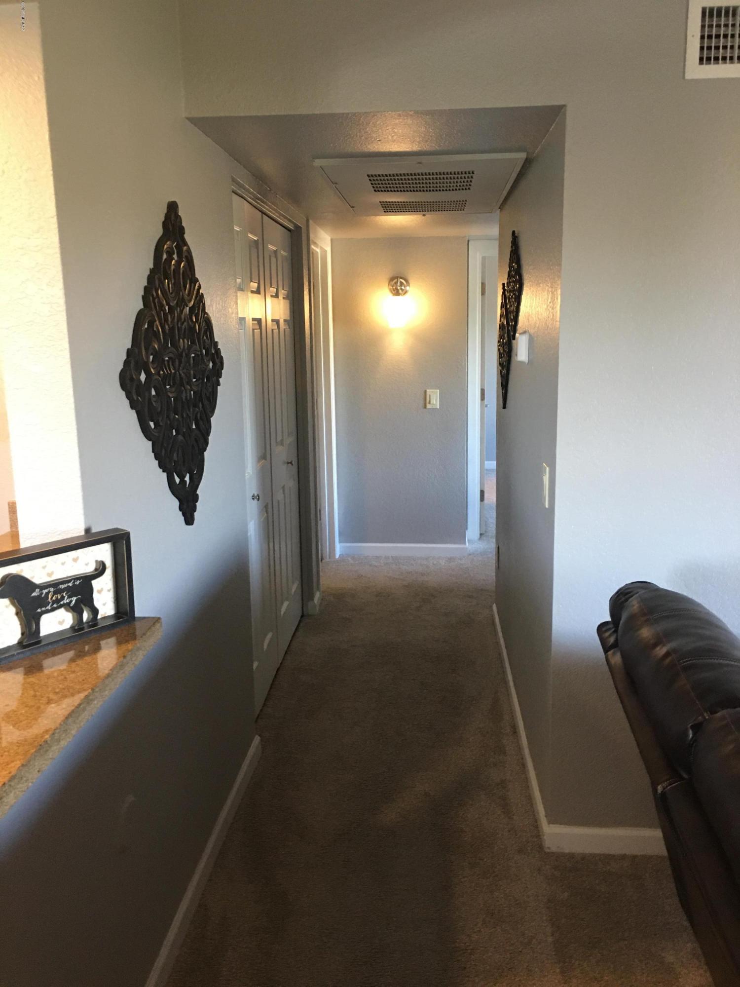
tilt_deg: -9.9
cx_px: 370
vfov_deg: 61.7
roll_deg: +0.7
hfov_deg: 48.2
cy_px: 494
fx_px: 827
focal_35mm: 29
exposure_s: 1/15
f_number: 2.2
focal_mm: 4.15
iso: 64
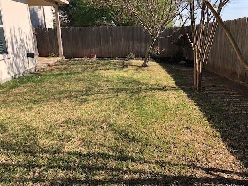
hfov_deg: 61.7
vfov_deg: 48.2
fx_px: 208
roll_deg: +2.6
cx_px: 122
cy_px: 96
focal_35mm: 29
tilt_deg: -16.9
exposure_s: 1/923
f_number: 1.8
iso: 20
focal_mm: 4
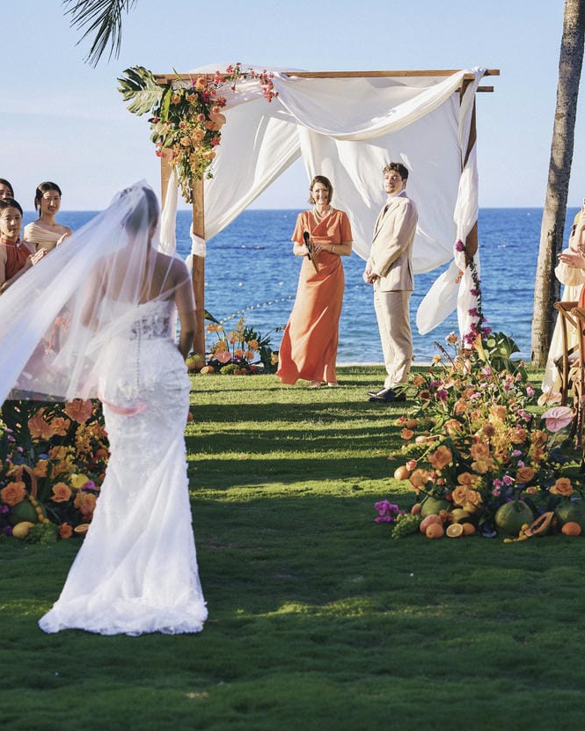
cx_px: 292
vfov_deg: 20.0
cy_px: 348
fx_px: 2077
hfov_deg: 16.0
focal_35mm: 96
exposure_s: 1/400
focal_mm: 85
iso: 125
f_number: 4.5
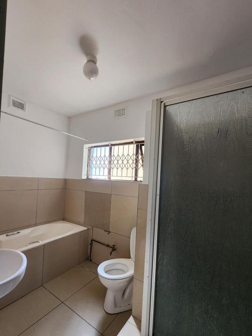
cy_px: 178
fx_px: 136
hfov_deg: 85.6
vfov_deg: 102.0
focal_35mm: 14
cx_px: 124
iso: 64
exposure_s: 1/50
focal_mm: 2.2
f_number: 2.2
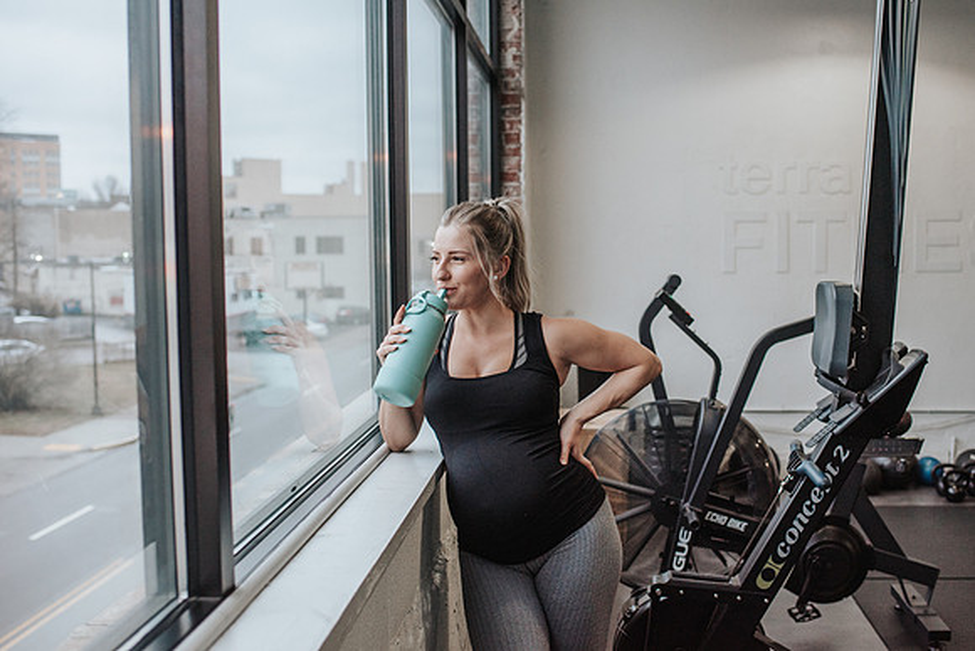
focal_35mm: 39
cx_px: 526
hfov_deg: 49.2
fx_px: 1063
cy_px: 300
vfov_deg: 34.0
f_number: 3.2
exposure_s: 1/250
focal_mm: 35
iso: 800
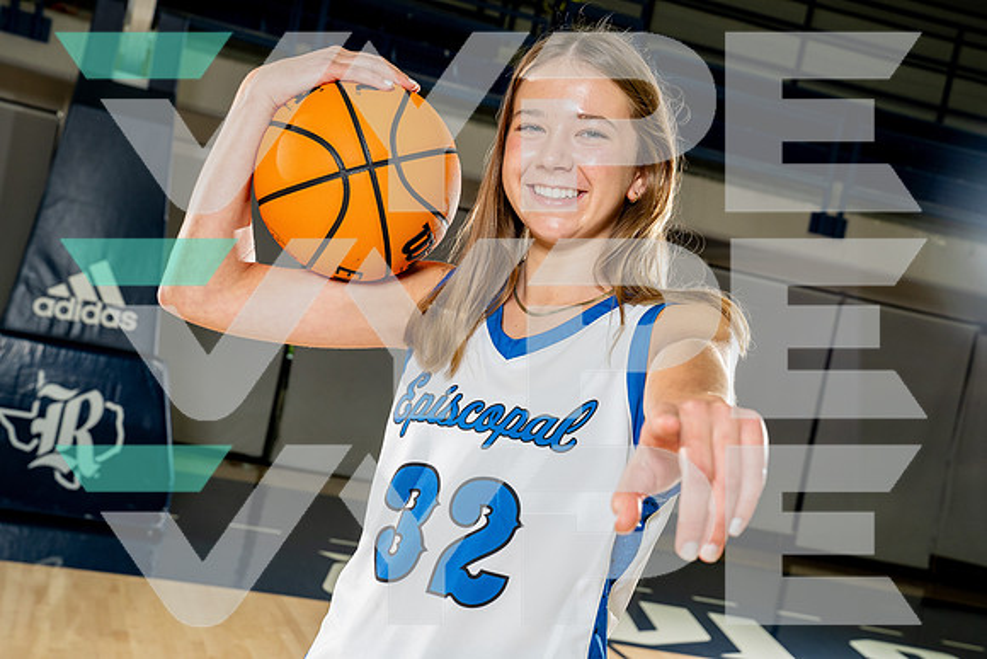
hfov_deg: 36.9
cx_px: 494
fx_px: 1481
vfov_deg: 25.1
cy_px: 330
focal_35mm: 54
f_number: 8
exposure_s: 1/250
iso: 640
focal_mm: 54
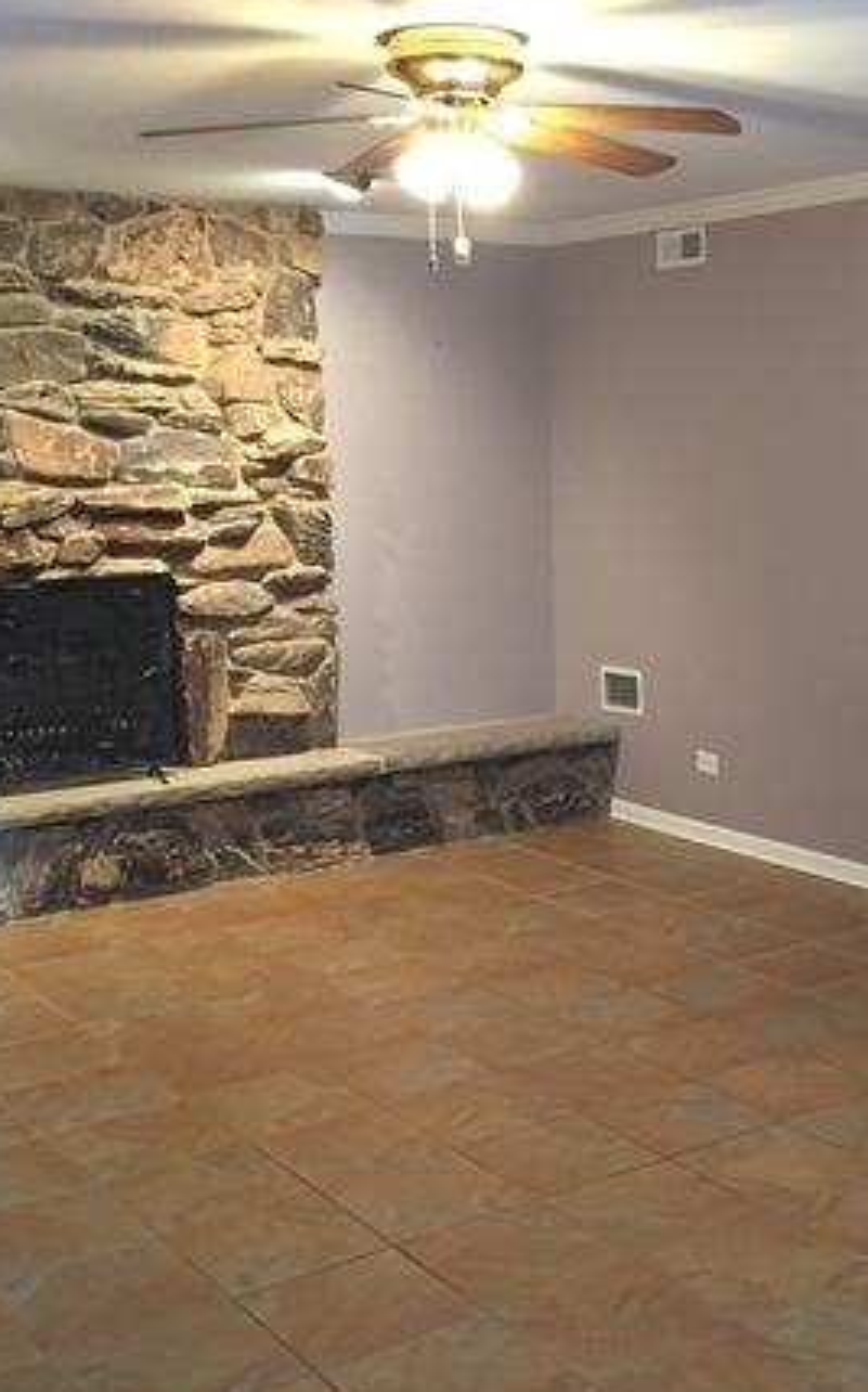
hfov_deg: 27.5
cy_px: 706
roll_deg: +0.2
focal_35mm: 46
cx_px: 660
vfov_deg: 43.5
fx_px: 1743
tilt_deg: -9.8
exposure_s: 1/17
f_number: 2.2
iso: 250
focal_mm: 4.15
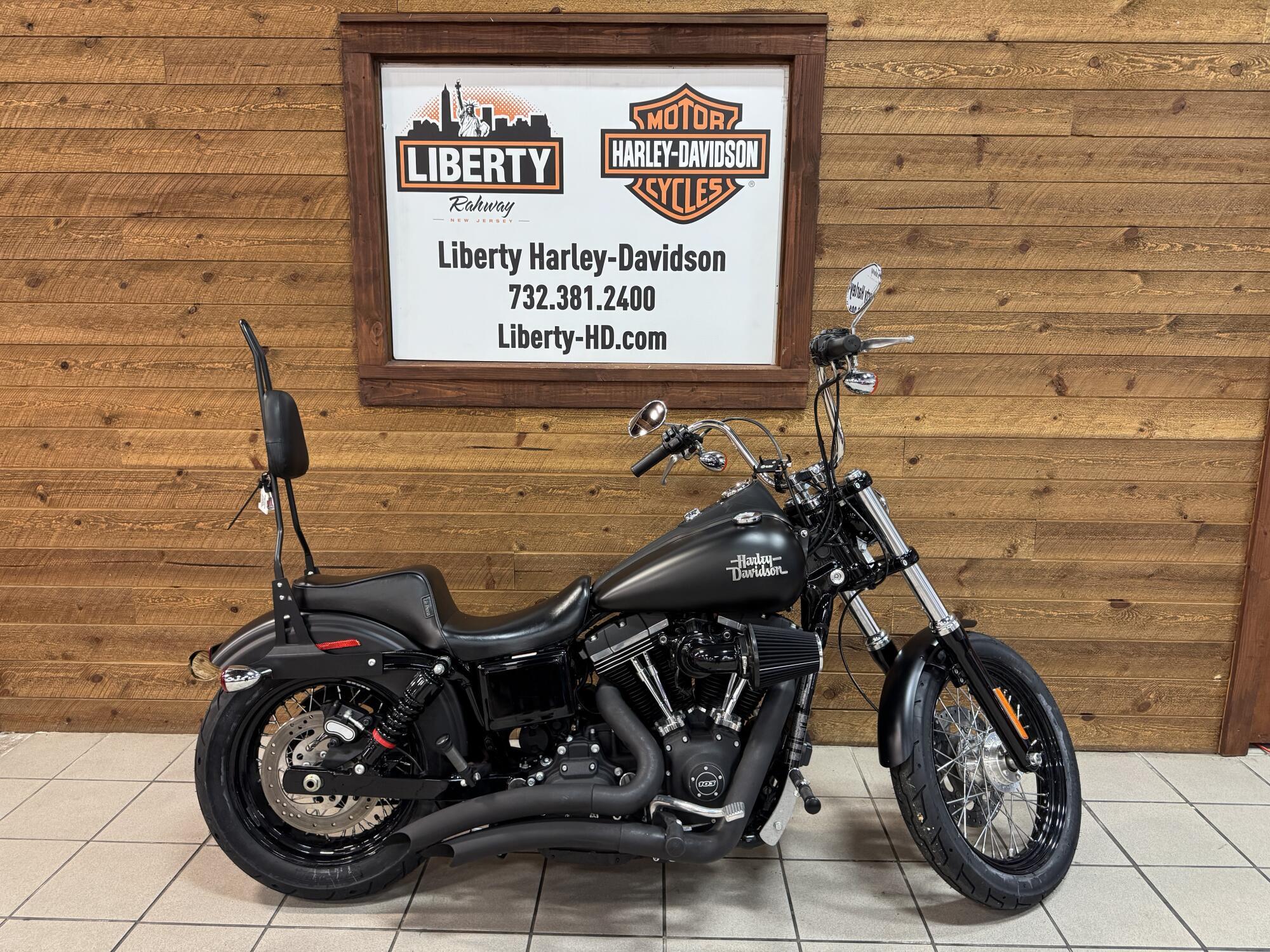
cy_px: 476
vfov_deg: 56.8
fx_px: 881
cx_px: 635
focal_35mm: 24
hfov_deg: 71.6
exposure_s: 1/60
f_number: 1.78
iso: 320
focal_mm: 6.76
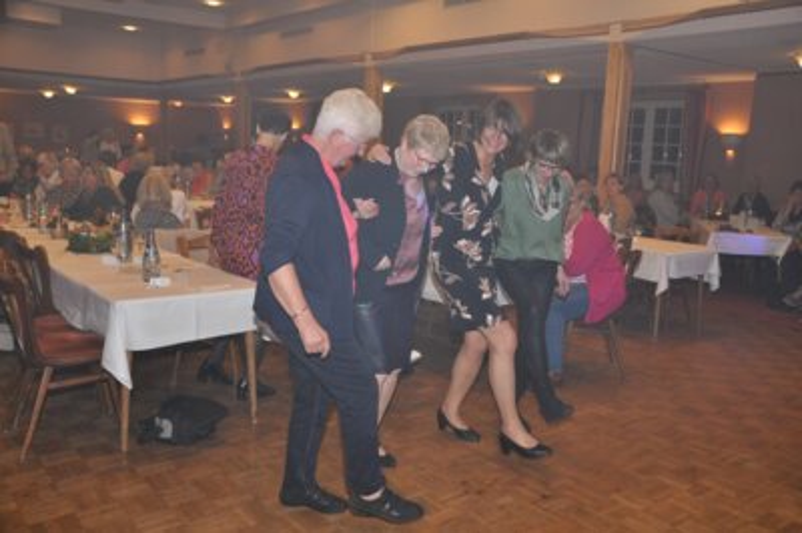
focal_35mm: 33
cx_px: 401
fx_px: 735
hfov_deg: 57.3
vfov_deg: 39.9
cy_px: 266
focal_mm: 22
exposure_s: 1/60
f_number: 4
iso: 800
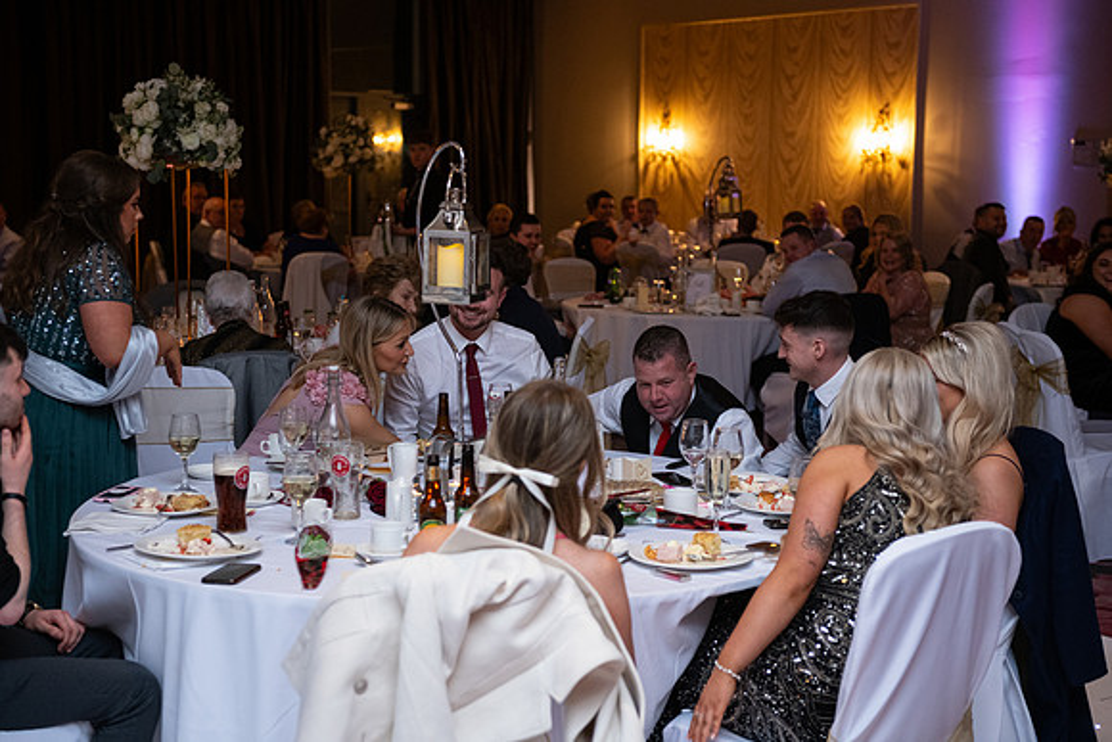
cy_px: 371
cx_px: 556
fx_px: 1730
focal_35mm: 56
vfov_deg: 24.2
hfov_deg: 35.6
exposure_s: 1/160
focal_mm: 56
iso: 1000
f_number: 3.5
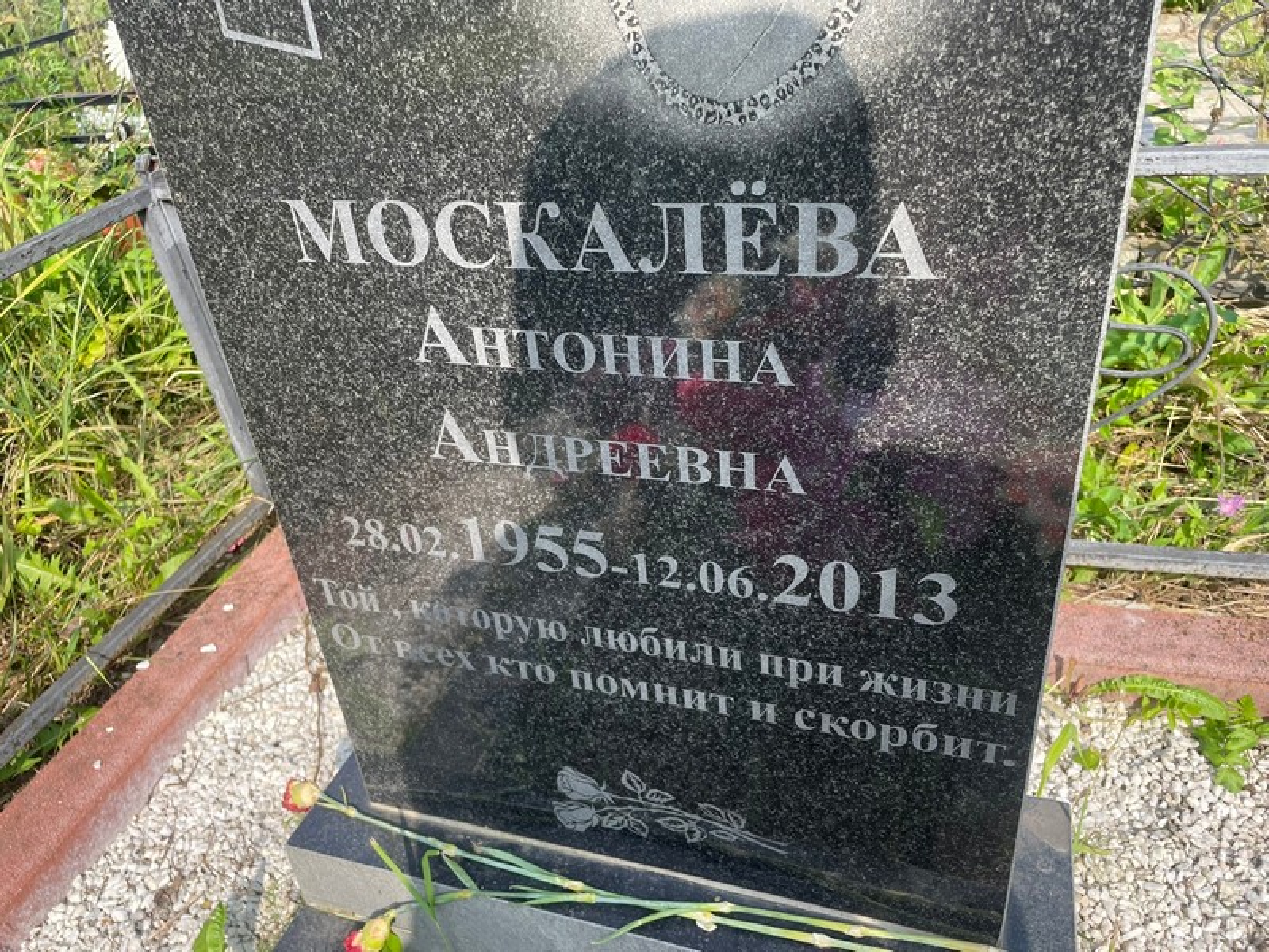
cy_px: 476
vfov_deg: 53.1
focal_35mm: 26
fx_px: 953
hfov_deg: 67.3
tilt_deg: -32.7
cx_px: 634
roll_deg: +8.6
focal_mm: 4.2
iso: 32
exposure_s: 1/790
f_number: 1.6
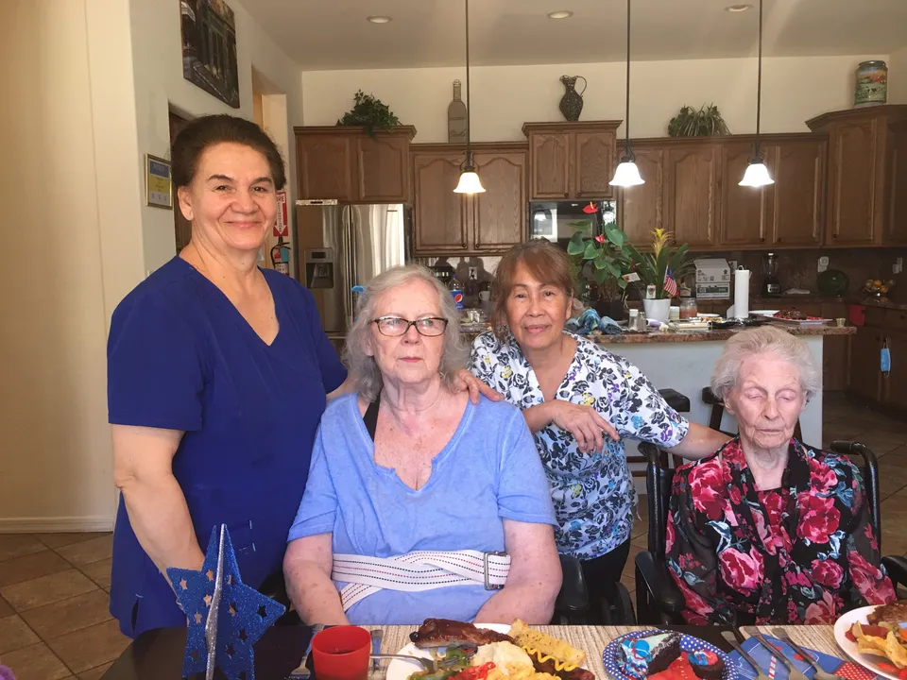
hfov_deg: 61.7
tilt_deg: -5.4
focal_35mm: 29
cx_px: 454
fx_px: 760
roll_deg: +0.8
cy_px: 340
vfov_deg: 48.2
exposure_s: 1/15
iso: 32
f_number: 2.2
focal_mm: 4.2
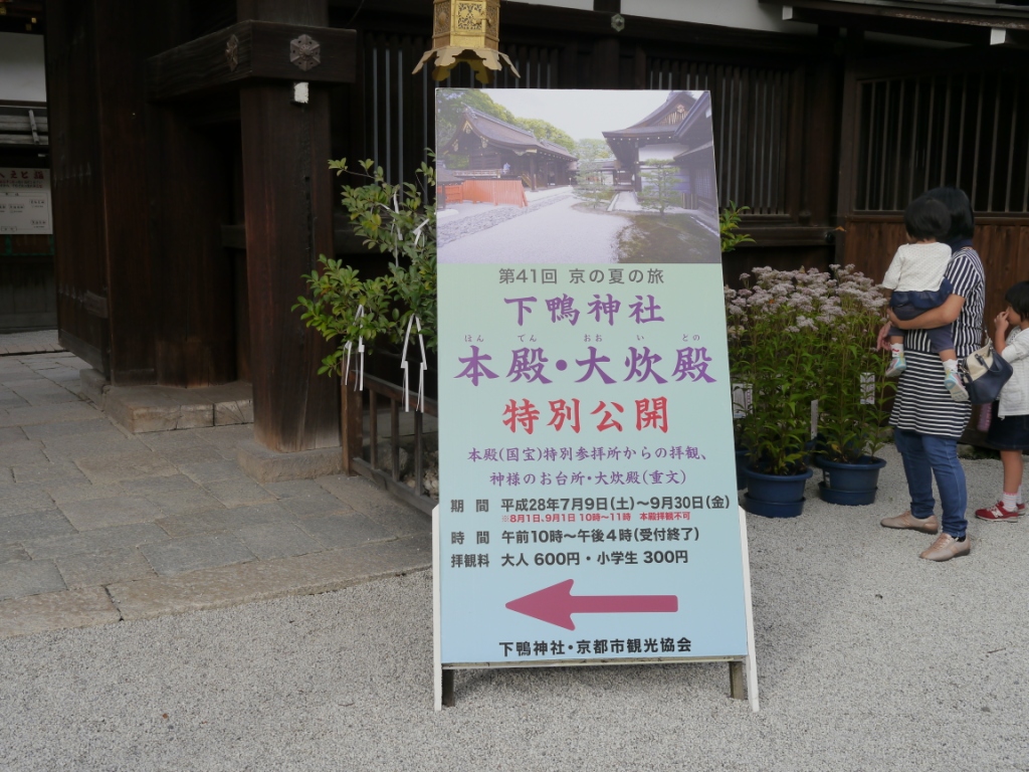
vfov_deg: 37.7
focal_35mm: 38
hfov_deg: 49.0
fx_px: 1130
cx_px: 514
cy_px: 386
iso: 160
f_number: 7.1
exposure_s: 1/250
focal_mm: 19
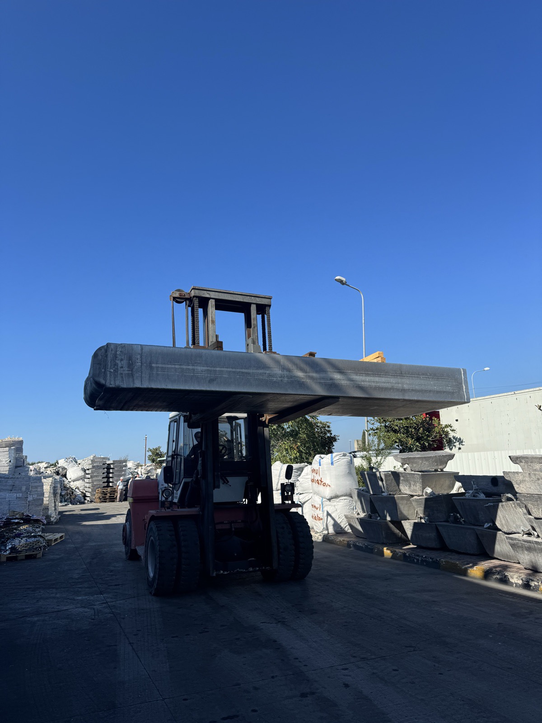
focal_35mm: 24
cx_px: 271
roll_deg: +2.2
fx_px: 501
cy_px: 362
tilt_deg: +12.7
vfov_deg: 71.6
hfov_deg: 56.8
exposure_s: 1/3802
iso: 80
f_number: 1.78
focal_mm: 6.76
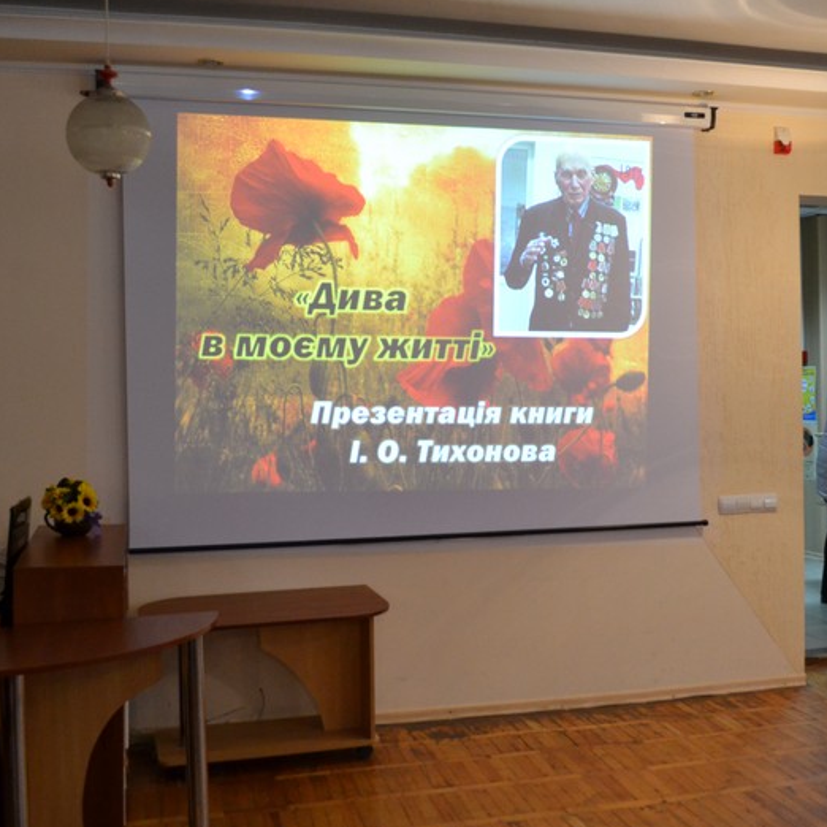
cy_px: 411
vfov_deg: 39.2
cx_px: 477
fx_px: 1162
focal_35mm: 43
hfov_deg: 39.1
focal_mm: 22
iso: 1600
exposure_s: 1/40
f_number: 5
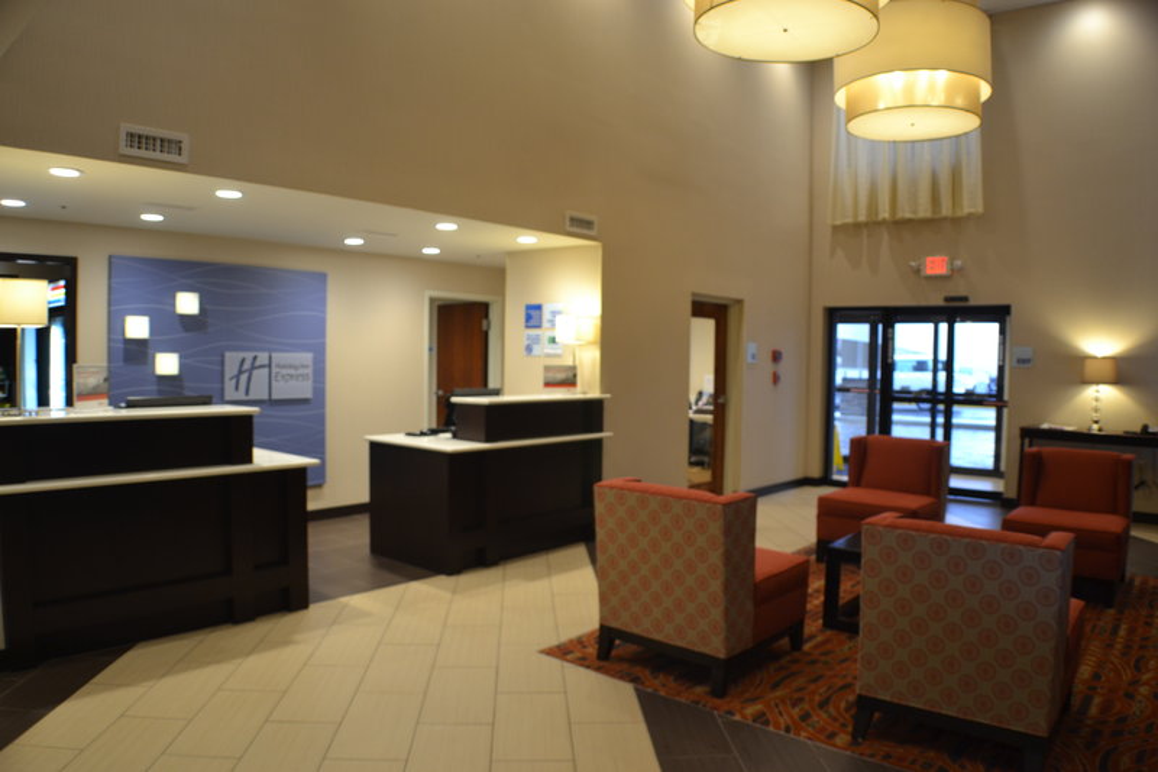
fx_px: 1061
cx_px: 579
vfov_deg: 40.0
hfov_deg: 57.2
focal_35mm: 33
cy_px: 386
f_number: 3.8
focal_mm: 22
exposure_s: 1/25
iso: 400
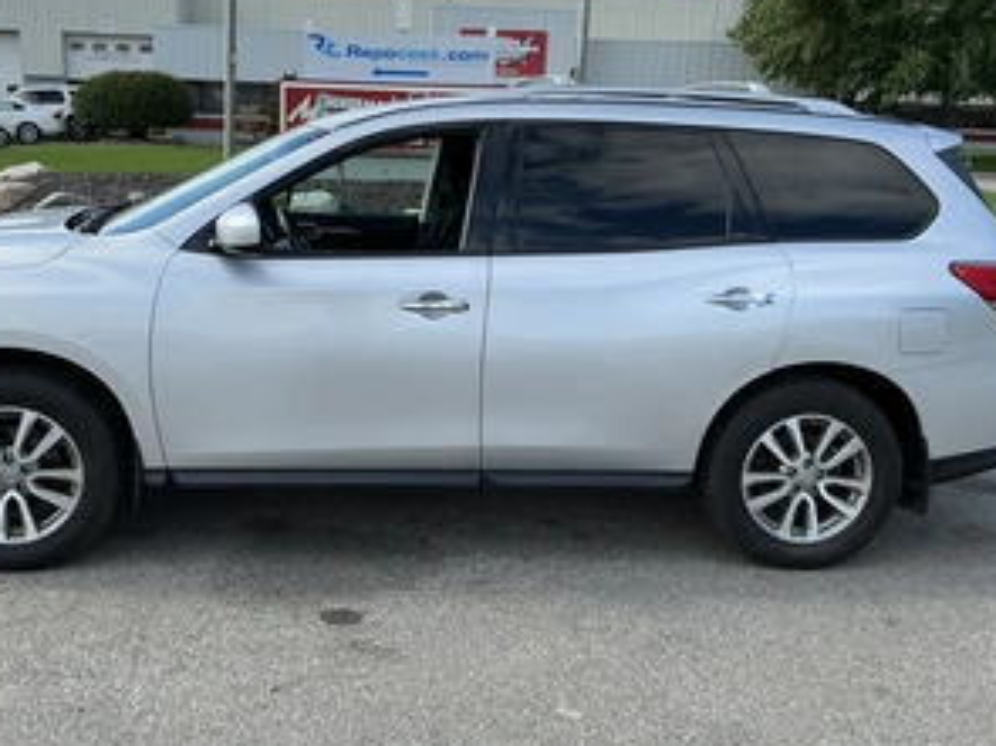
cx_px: 415
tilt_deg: -8.6
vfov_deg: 37.6
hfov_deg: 48.8
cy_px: 327
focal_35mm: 38
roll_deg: -1.4
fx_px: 1093
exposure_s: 1/1195
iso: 25
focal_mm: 3
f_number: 1.8
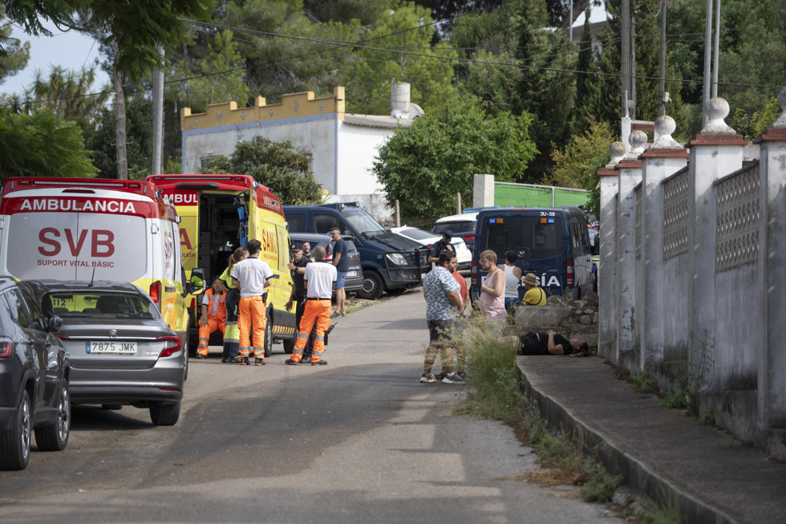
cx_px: 393
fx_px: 3602
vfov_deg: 8.3
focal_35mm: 165
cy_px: 262
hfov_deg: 12.5
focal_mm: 165
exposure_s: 1/800
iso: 125
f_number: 4
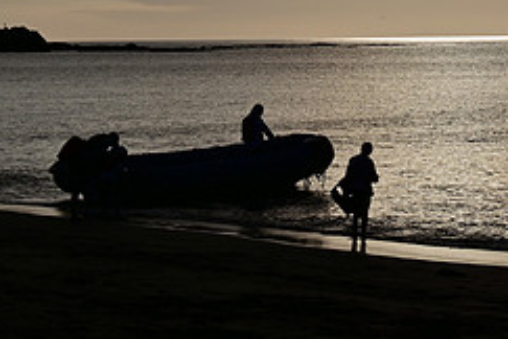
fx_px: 2018
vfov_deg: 9.6
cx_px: 458
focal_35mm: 143
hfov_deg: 14.2
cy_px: 44
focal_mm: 60
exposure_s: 1/1250
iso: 200
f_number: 22
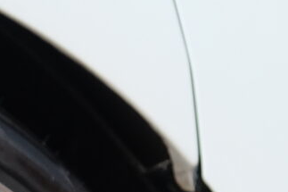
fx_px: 2535
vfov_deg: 4.1
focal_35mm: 317
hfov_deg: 6.4
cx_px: -243
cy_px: 675
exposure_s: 1/140
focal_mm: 26.5
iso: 400
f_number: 3.6
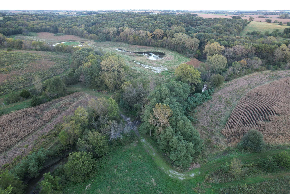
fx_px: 177
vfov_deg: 57.2
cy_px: 97
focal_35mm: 22
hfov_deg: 78.6
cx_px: 145
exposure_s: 1/40
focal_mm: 8.4
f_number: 2.8
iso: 100
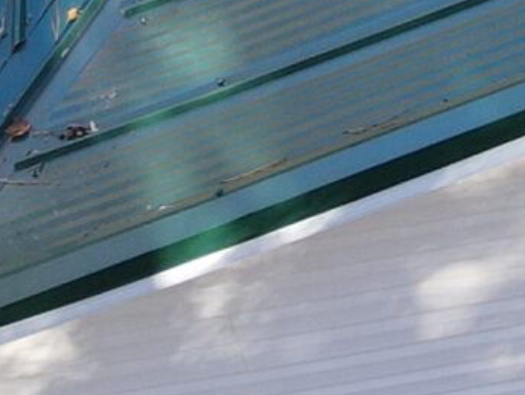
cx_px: 1061
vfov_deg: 7.4
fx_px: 2701
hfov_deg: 10.2
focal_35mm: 178
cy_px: -753
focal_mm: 4.5
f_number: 2.8
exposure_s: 1/80
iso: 100
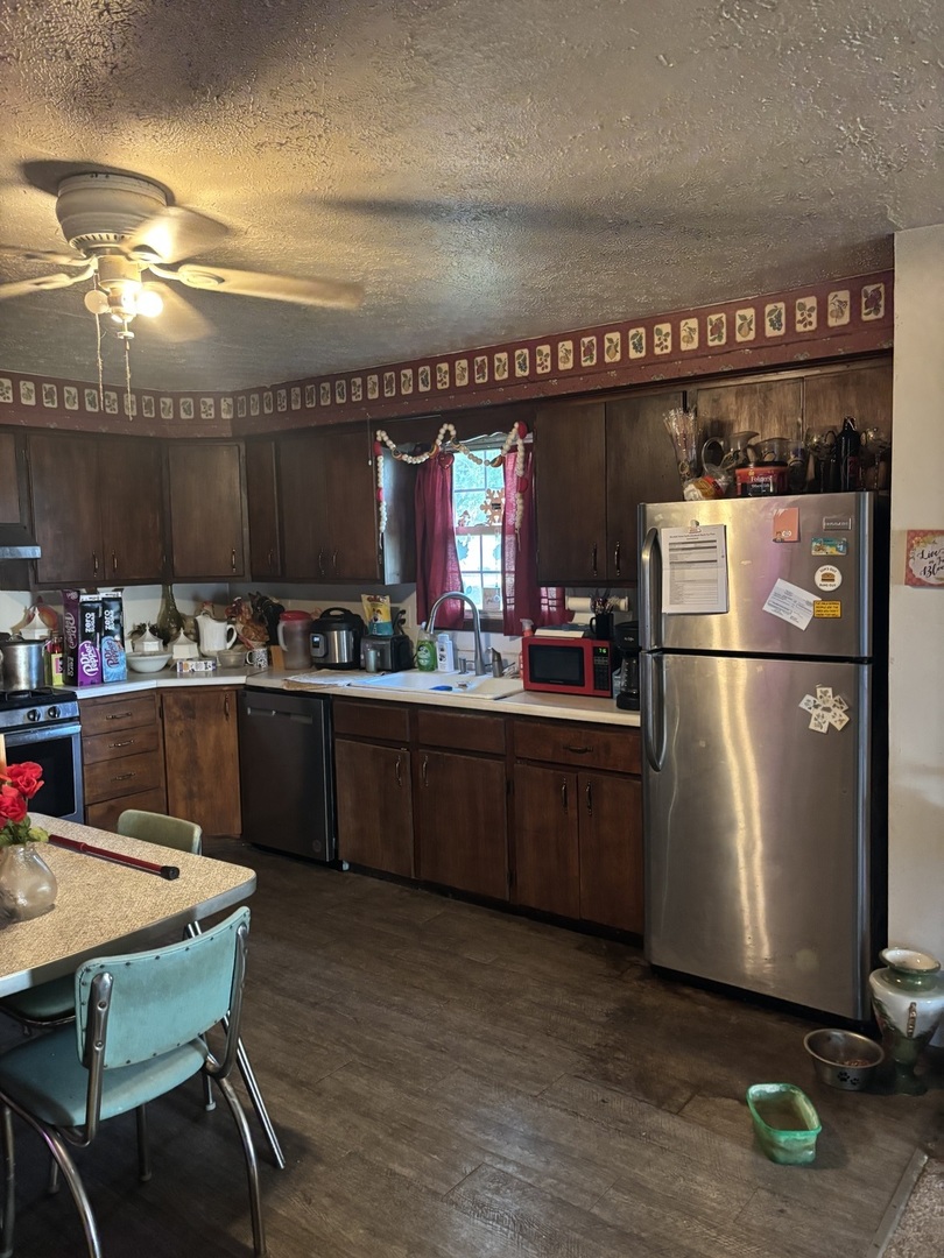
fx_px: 945
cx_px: 472
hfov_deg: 53.1
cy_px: 629
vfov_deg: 67.3
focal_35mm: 26
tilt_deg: -4.3
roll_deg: +1.7
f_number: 1.6
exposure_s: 1/30
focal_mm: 5.96
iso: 500
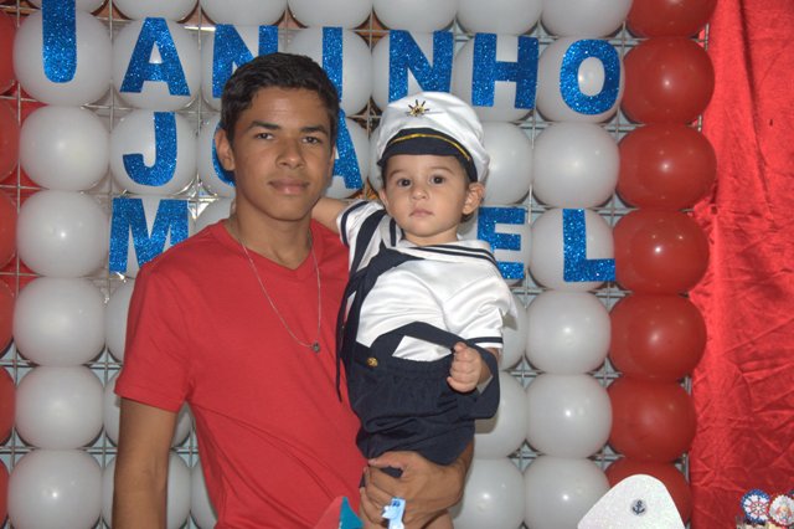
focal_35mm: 72
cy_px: 264
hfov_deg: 28.1
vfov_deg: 18.9
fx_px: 1587
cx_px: 397
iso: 800
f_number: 4.8
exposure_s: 1/60
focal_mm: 48
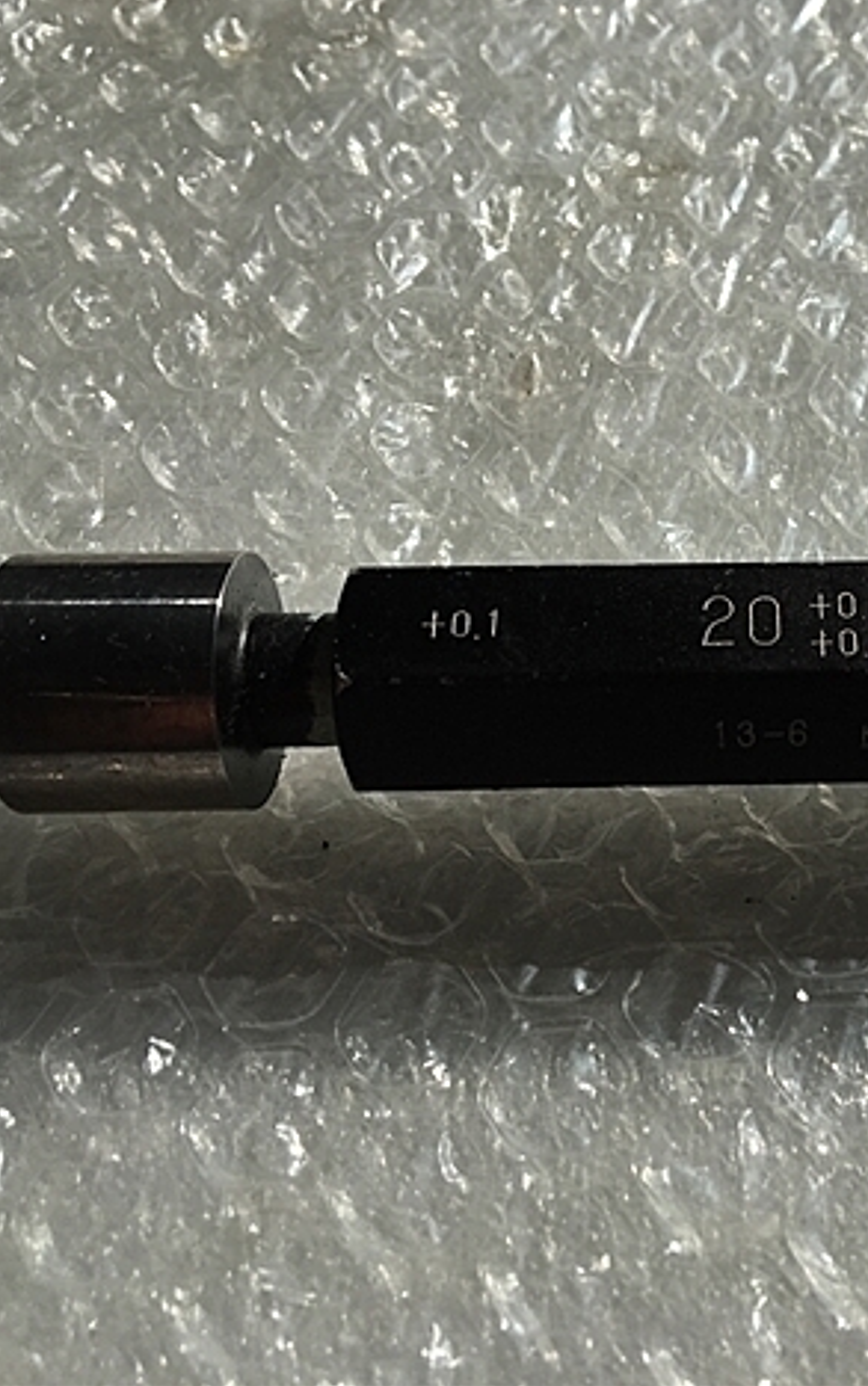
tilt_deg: -57.9
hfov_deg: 29.2
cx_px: 800
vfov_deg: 47.2
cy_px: 681
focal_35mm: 42
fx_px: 1588
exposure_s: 1/2262
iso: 25
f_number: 2.2
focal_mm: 4.15
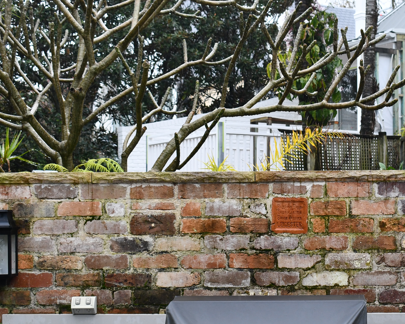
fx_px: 959
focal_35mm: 80
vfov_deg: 19.1
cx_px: 316
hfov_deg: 23.5
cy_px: 214
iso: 400
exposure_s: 1/250
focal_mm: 27
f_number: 5.6
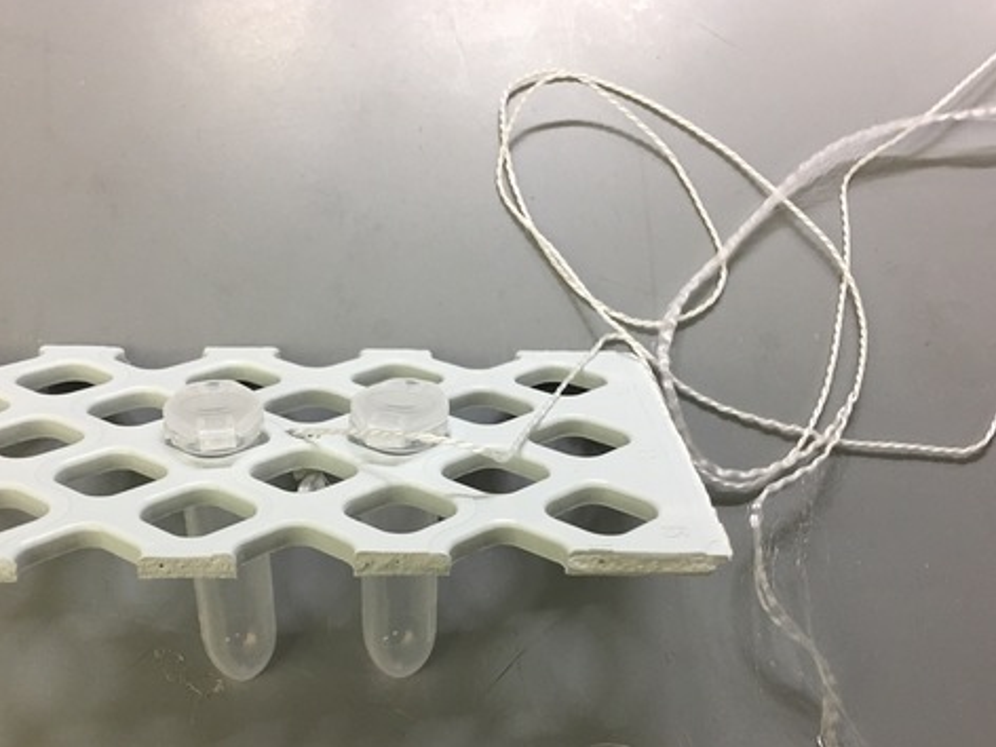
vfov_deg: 33.2
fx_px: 1237
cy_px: 512
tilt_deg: -72.0
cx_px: 452
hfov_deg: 43.8
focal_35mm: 43
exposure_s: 1/30
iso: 40
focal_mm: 4.15
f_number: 2.2
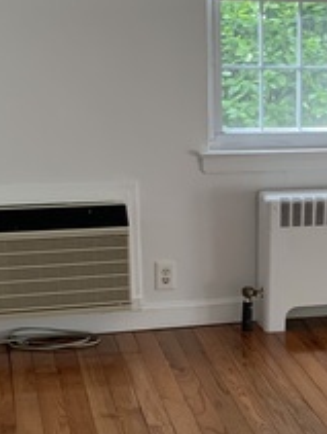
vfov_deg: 23.8
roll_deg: +0.6
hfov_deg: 17.5
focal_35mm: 82
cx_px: 356
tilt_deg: -12.7
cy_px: 264
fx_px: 1030
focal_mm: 4.25
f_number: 1.8
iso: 100
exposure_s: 1/83
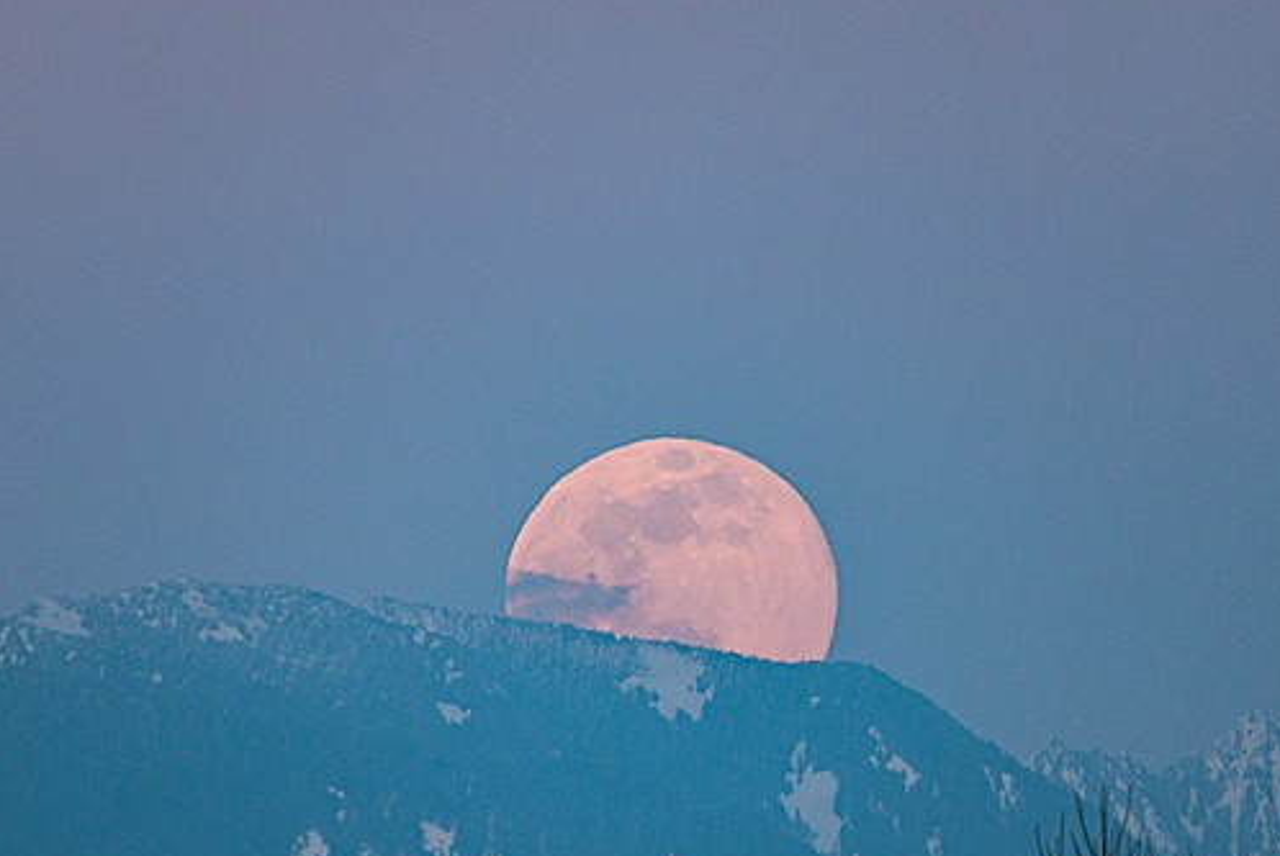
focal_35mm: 962
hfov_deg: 2.1
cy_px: 514
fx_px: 34233
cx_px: 625
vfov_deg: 1.4
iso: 800
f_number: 6.1
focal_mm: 500
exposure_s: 1/125
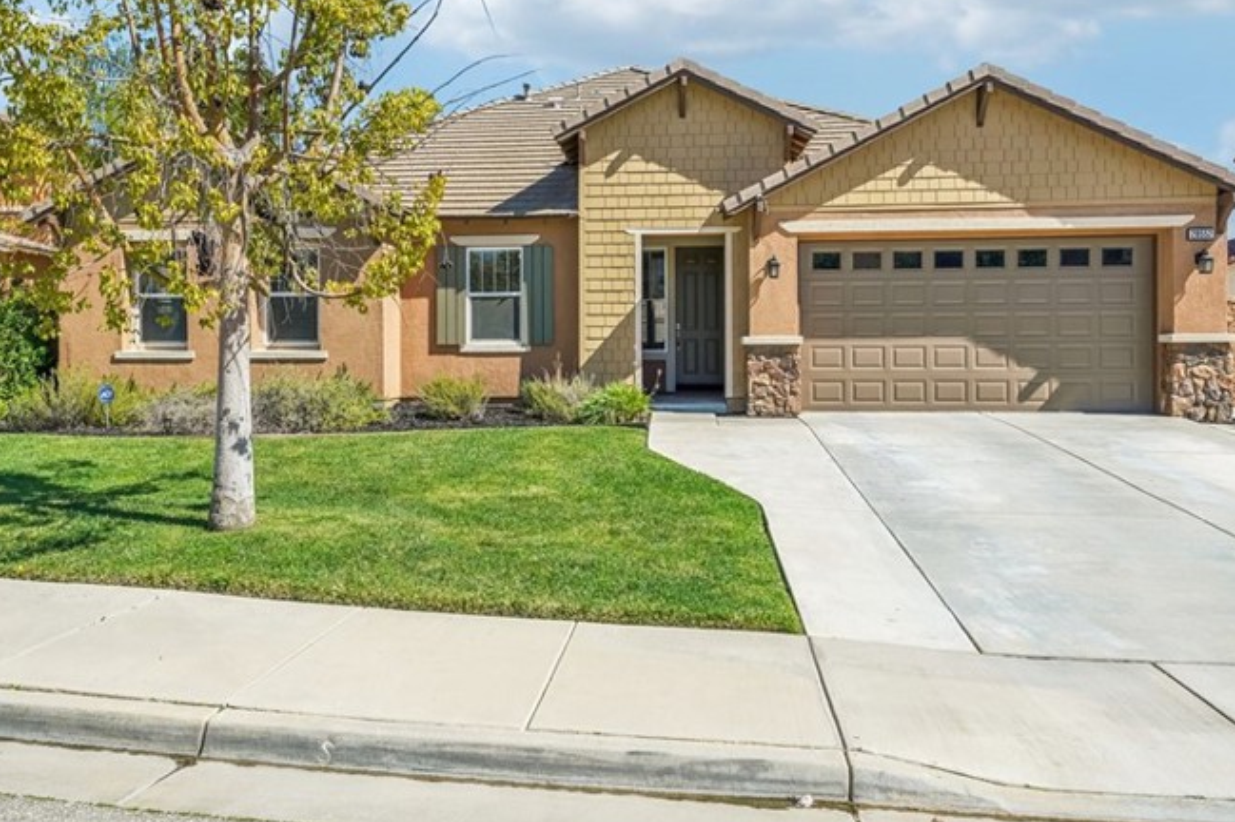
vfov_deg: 43.5
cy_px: 379
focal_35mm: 30
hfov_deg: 61.9
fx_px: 1029
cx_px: 573
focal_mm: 19
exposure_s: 1/200
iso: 100
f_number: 9
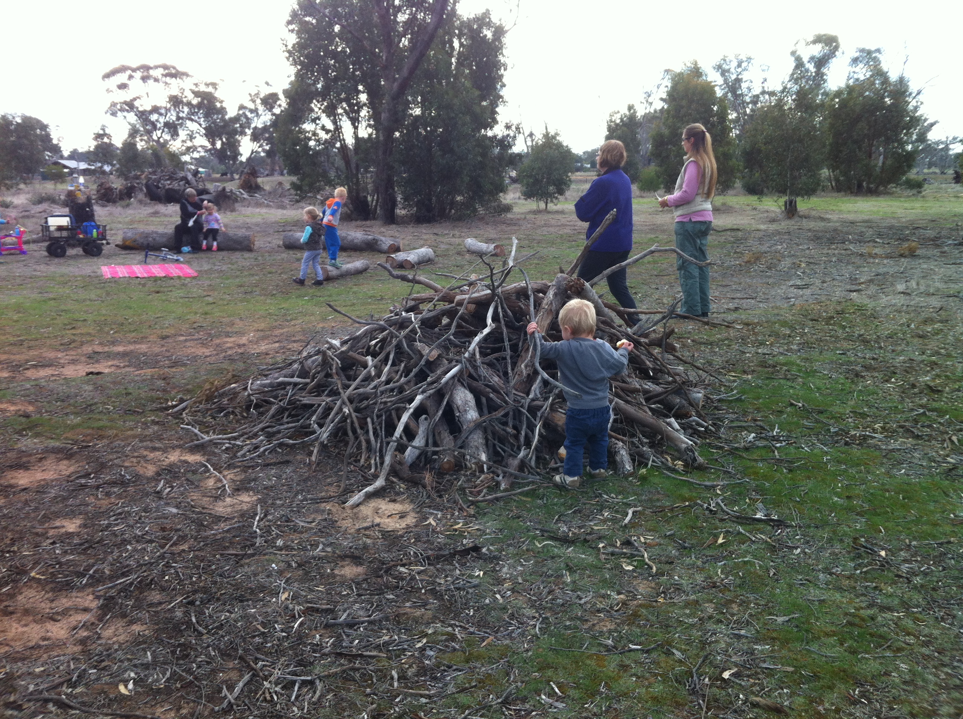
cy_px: 360
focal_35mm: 35
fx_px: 972
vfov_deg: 40.6
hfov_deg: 52.7
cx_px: 482
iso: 80
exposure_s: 1/393
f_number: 2.8
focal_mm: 3.85
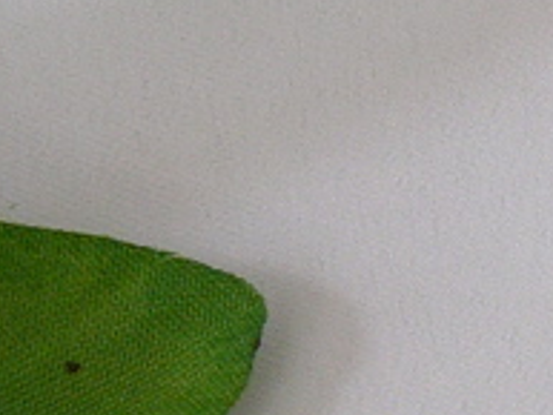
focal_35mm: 325
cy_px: 109
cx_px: 1112
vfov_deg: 4.6
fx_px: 5195
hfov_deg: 5.9
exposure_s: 1/10
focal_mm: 12.4
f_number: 6.3
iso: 100
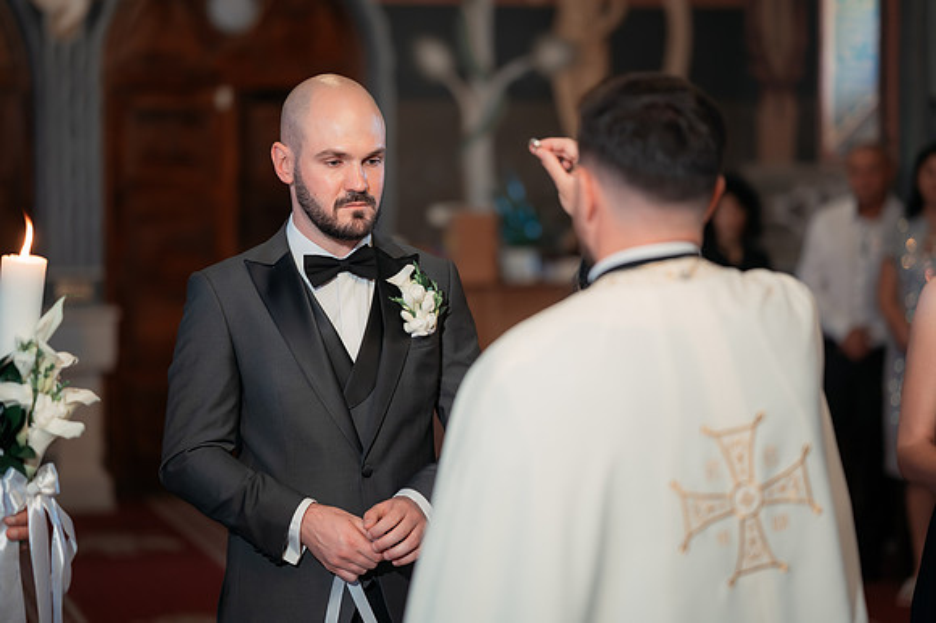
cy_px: 288
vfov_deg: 14.9
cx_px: 433
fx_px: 2375
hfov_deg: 22.3
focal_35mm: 91
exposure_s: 1/200
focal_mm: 85
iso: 1600
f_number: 1.8
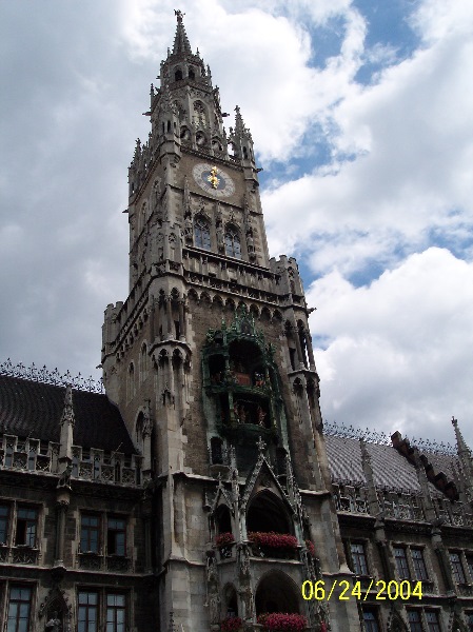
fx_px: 693
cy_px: 316
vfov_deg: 49.0
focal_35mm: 38
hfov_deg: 37.7
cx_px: 236
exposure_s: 1/1000
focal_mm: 8
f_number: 4.8
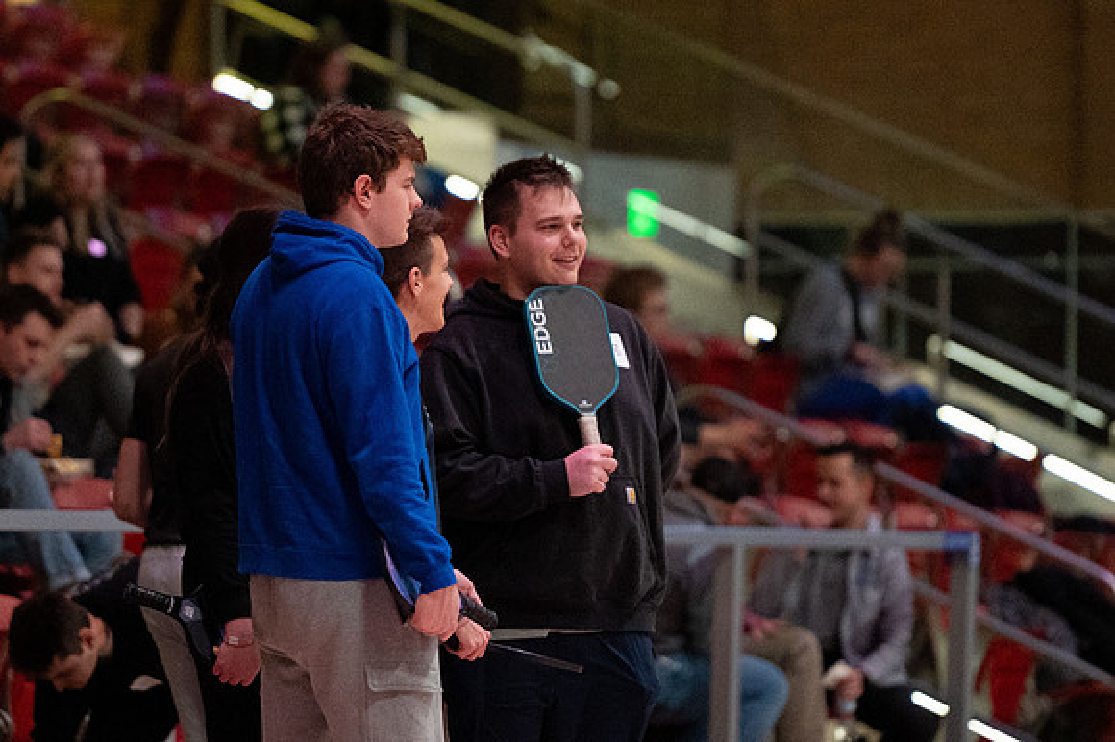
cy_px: 413
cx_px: 471
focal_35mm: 293
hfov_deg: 7.0
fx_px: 9068
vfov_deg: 4.7
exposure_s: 1/1000
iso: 10000
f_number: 2.8
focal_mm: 200
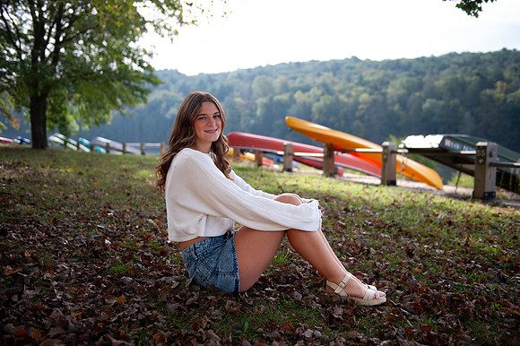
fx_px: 505
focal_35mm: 35
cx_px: 260
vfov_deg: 37.8
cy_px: 173
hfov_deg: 54.5
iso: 100
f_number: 2.8
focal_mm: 35
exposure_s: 1/800
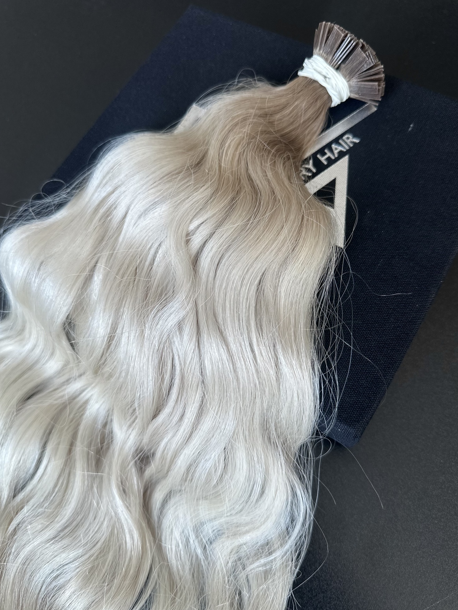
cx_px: 235
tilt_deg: -70.1
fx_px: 441
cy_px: 302
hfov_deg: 54.9
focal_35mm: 25
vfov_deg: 69.4
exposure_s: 1/362
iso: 80
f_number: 1.78
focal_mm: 6.86
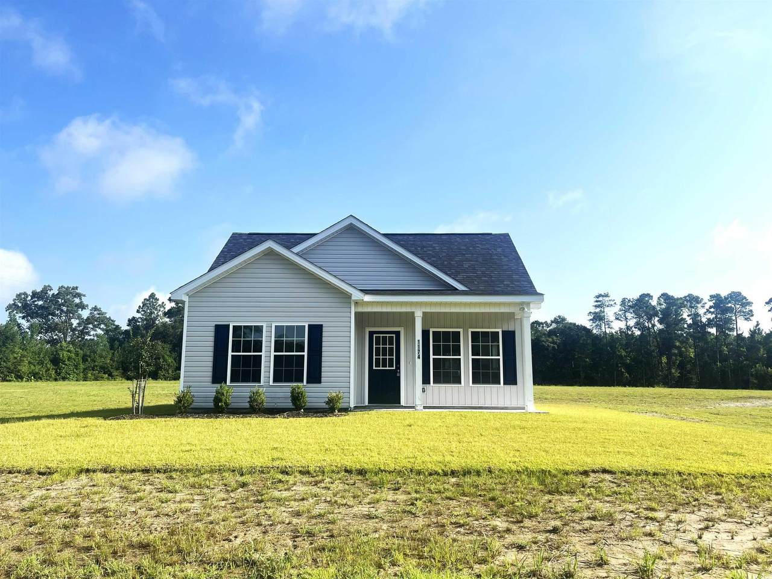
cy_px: 290
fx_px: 580
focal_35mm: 26
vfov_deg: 53.1
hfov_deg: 67.3
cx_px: 386
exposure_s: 1/4016
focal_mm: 5.1
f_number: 1.6
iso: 50
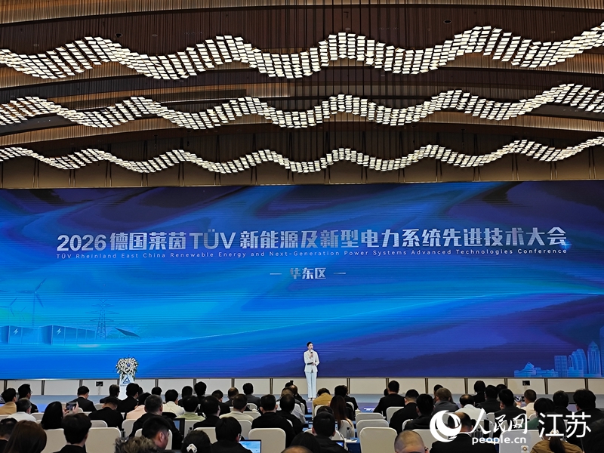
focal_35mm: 45
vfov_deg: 32.2
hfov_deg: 42.1
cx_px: 302
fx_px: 785
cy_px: 226
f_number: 1.6
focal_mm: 5.84
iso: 50
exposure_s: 1/336
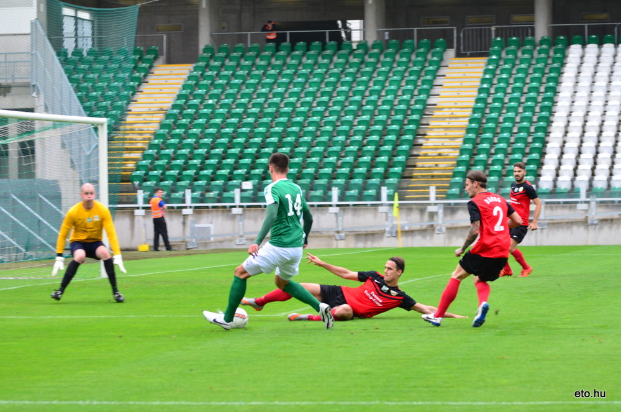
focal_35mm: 150
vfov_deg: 9.1
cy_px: 206
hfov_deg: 13.7
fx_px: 2583
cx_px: 310
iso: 500
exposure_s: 1/320
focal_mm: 100
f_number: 4.5
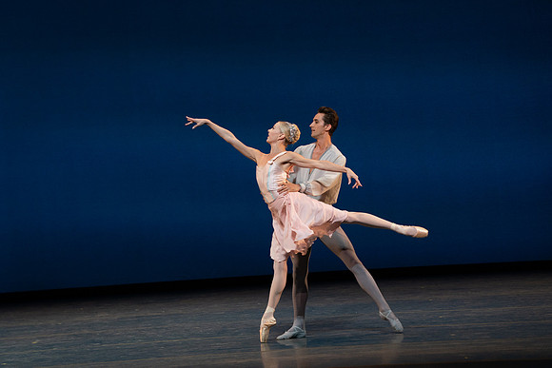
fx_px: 3067
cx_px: 276
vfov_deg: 6.9
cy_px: 184
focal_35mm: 200
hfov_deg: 10.3
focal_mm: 200
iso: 3200
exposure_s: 1/500
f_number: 8
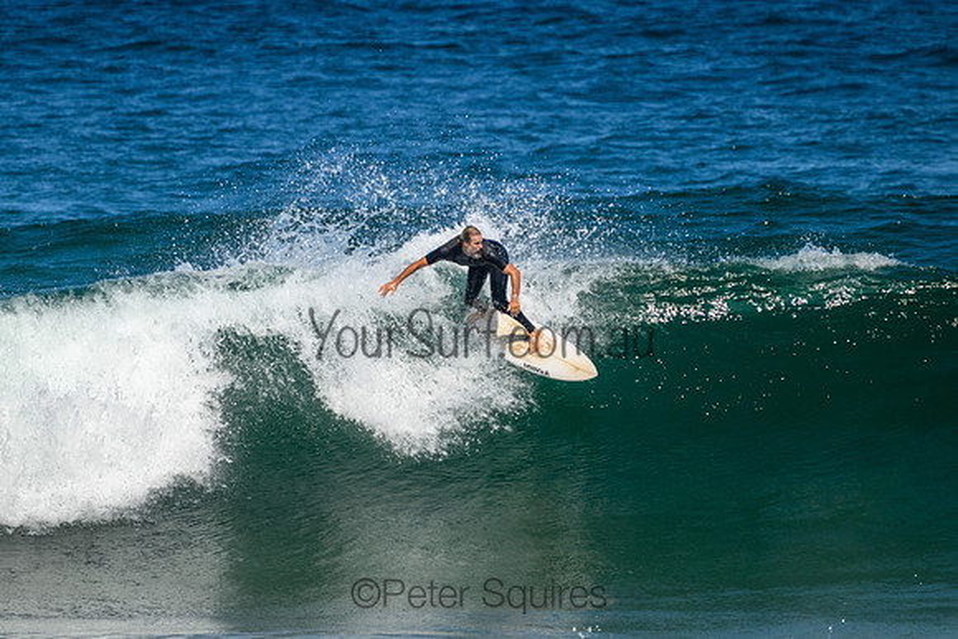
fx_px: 24496
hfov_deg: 2.2
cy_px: 273
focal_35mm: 920
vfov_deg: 1.5
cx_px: 409
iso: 1000
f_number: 11
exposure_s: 1/2000
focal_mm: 800
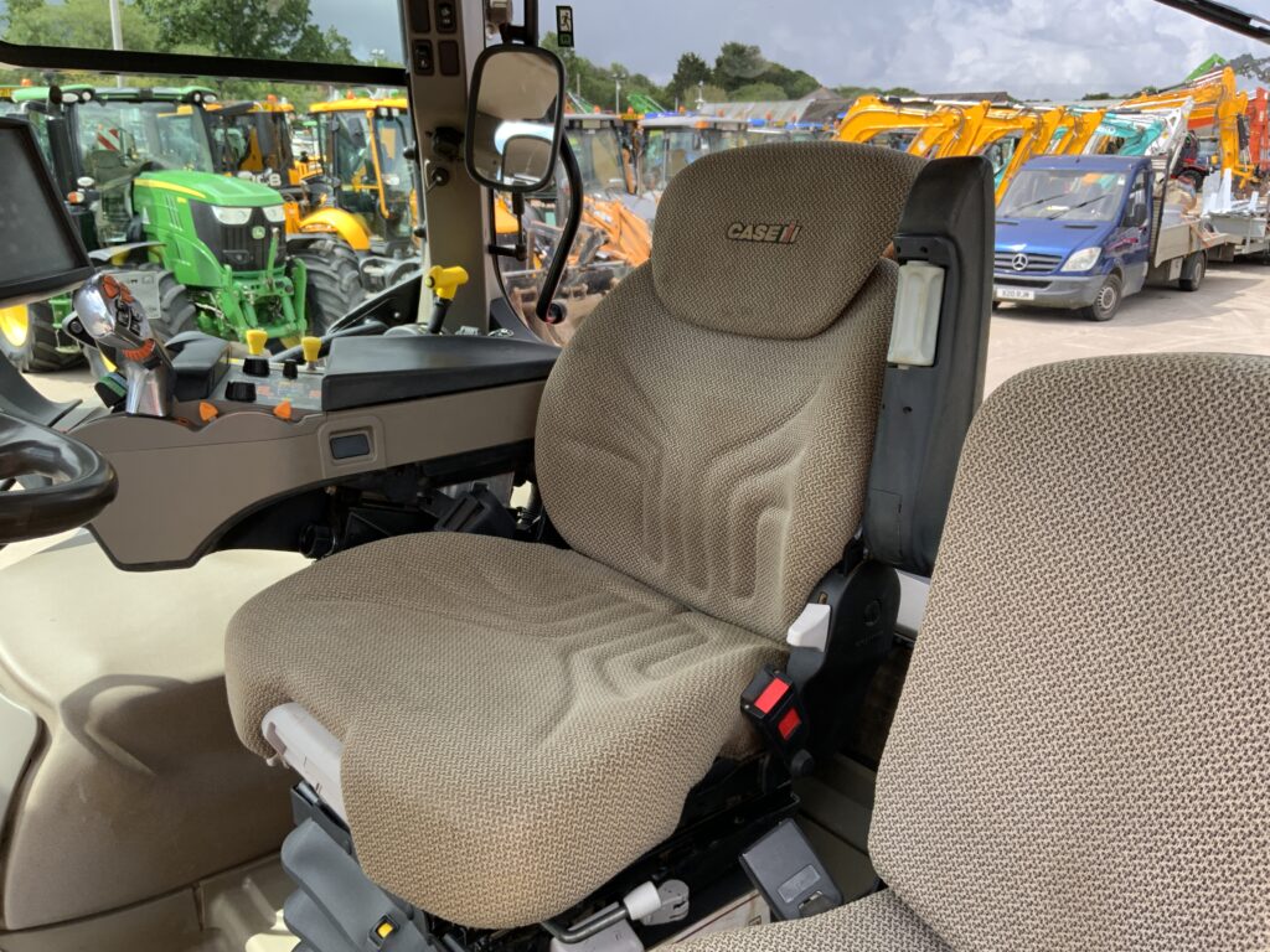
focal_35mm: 29
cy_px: 476
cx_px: 635
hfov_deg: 61.7
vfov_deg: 48.2
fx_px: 1064
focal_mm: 3
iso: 16
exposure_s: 1/180
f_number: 1.8
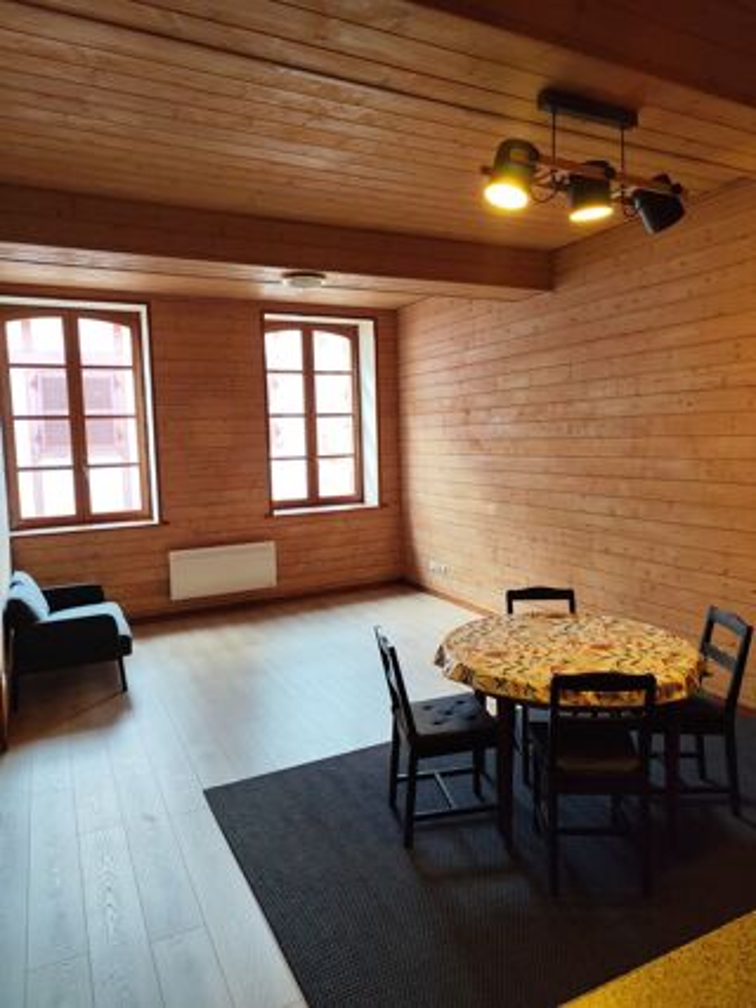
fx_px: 670
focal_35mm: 23
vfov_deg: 73.9
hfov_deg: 58.9
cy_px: 504
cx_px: 378
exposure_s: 1/50
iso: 160
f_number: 1.65
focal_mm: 6.19
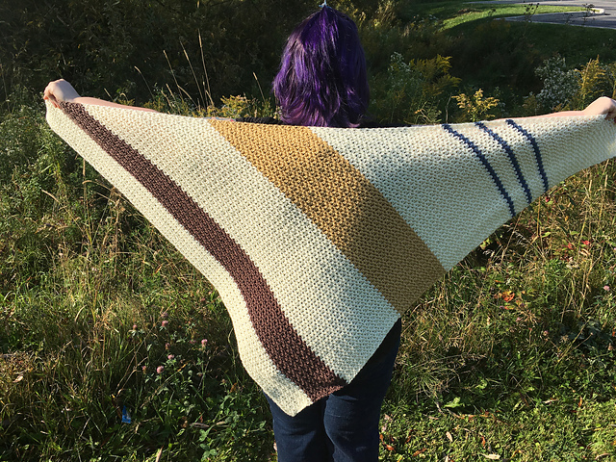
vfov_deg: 48.2
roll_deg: +1.1
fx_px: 516
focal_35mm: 29
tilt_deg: -24.8
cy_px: 231
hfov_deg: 61.7
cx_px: 308
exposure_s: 1/1603
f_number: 2.2
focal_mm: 4.15
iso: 25
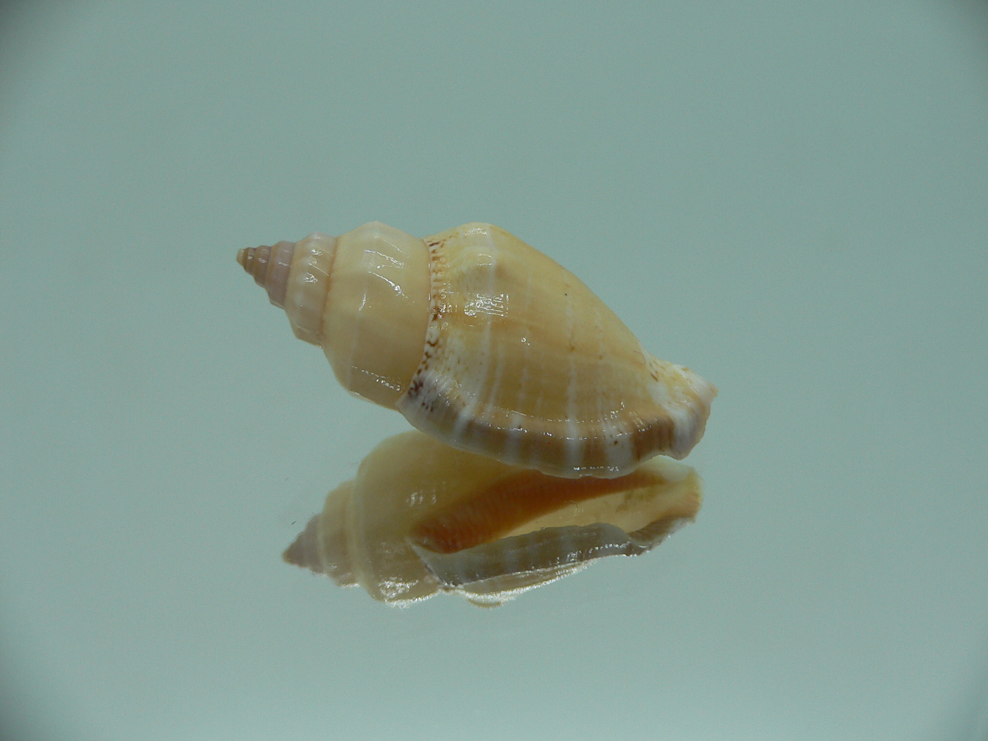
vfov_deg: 40.7
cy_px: 370
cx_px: 494
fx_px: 999
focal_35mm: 35
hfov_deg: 52.6
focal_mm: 4.6
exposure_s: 1/60
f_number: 2.8
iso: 80
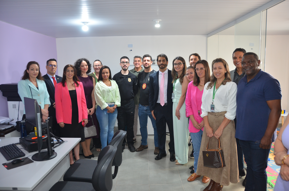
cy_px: 96
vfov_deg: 47.7
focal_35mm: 27
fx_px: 216
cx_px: 144
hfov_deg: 67.5
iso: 640
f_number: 3.5
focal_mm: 18
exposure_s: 1/60
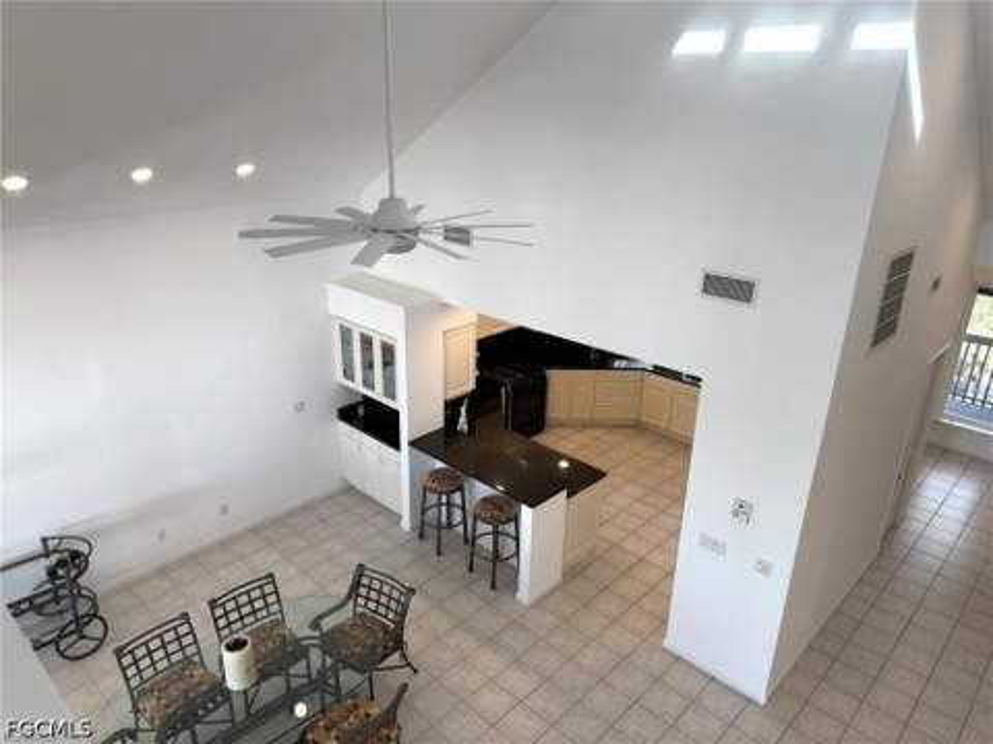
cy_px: 372
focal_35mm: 24
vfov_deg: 56.8
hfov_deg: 71.6
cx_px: 496
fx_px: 688
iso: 80
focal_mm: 6.76
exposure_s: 1/200
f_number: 1.78
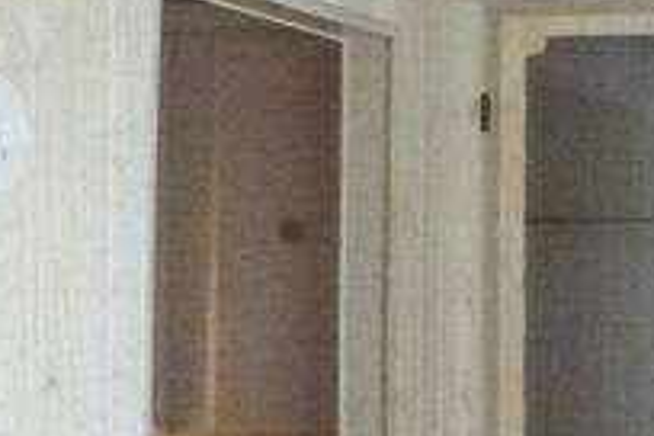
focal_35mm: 125
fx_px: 2271
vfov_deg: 10.6
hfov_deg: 13.5
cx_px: 1395
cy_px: 622
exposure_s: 1/125
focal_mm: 4.3
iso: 800
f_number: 3.5
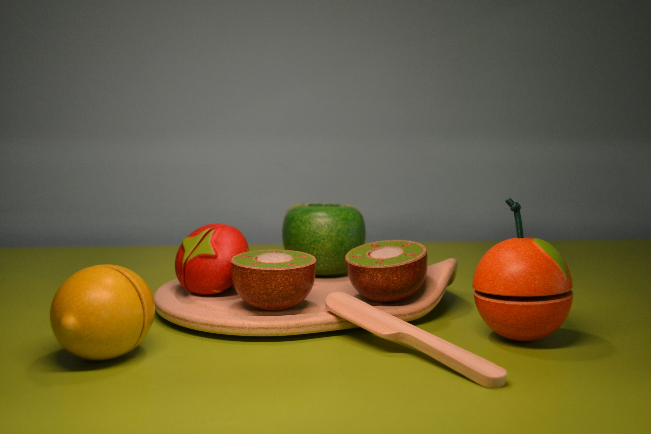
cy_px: 217
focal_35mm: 42
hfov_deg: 46.4
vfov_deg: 31.9
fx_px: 759
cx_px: 326
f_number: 4.5
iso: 640
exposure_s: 1/60
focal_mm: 28
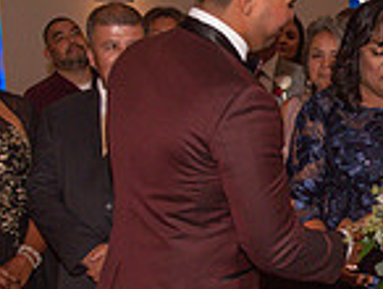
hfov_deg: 16.1
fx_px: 1308
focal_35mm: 118
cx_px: 446
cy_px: 247
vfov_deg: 12.5
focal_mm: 31
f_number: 4.5
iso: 400
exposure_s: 1/250
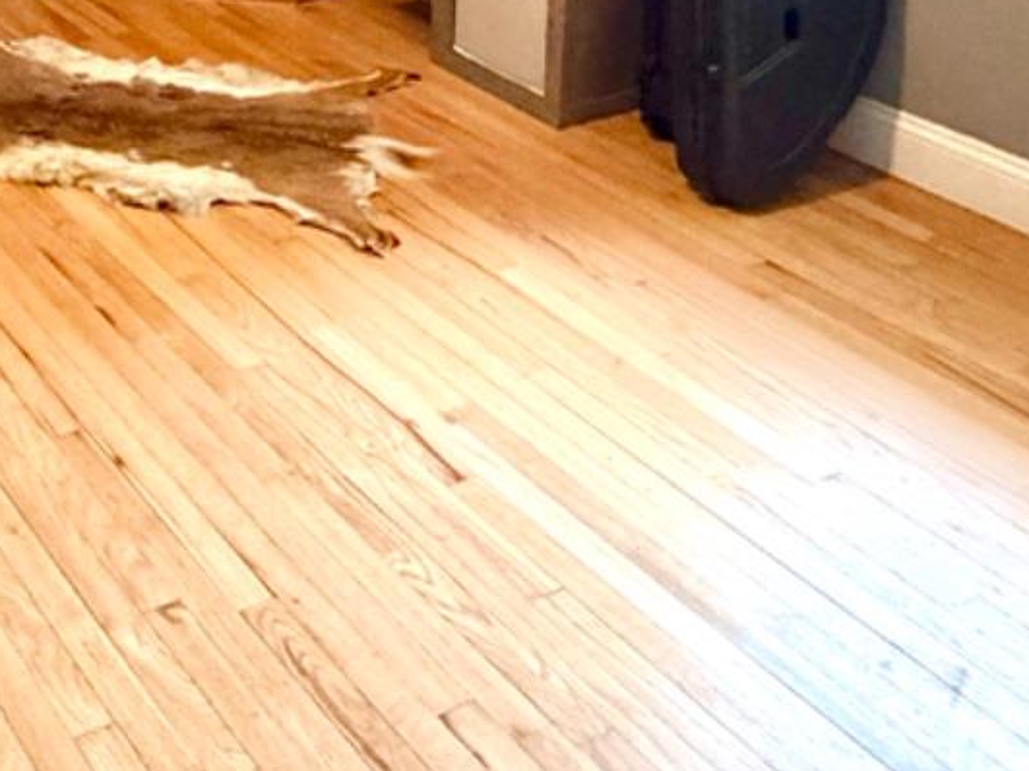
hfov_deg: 32.9
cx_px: 19
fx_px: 1605
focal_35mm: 54
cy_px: -209
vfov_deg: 24.0
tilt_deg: -12.9
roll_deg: +1.2
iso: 640
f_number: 2.2
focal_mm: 2.22
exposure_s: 1/60
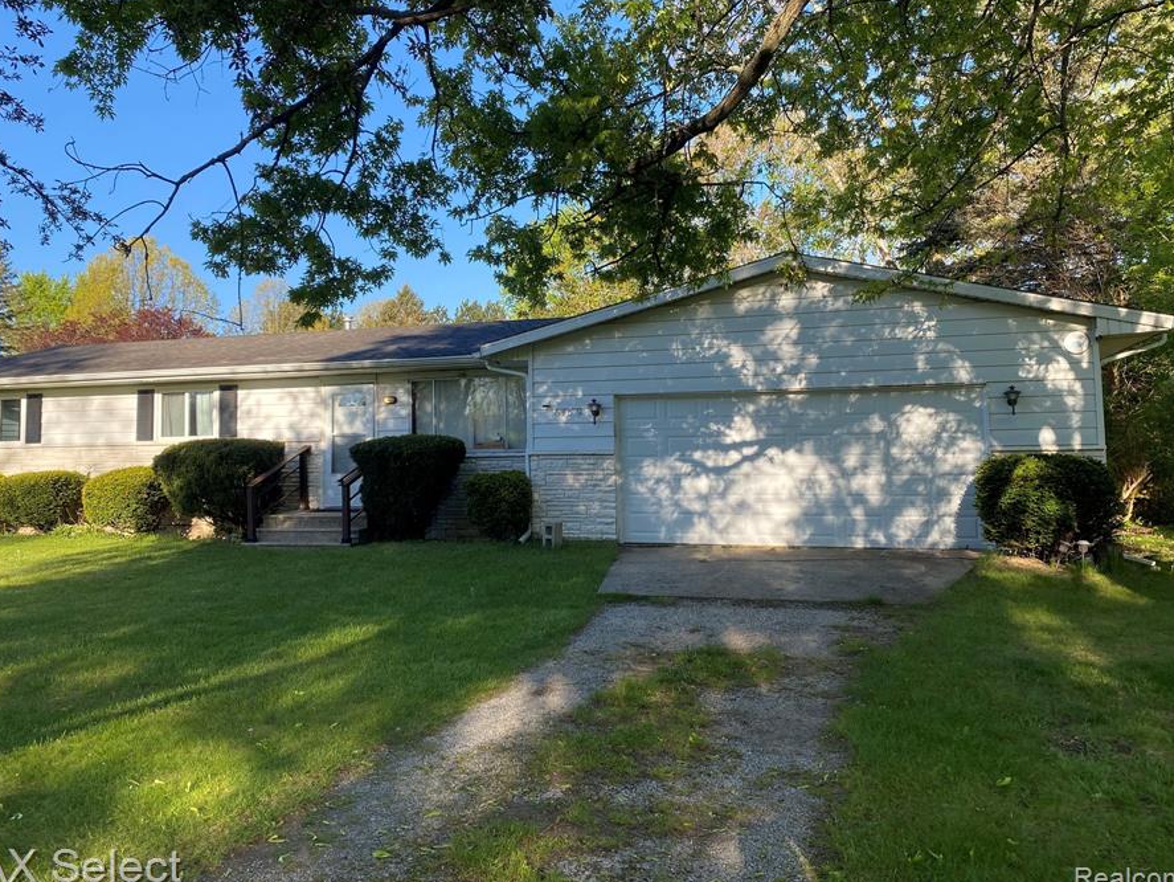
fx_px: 1018
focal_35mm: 30
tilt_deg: +3.3
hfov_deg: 59.8
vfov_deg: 46.7
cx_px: 531
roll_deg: +0.3
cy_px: 391
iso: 32
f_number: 1.8
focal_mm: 4.25
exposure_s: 1/788
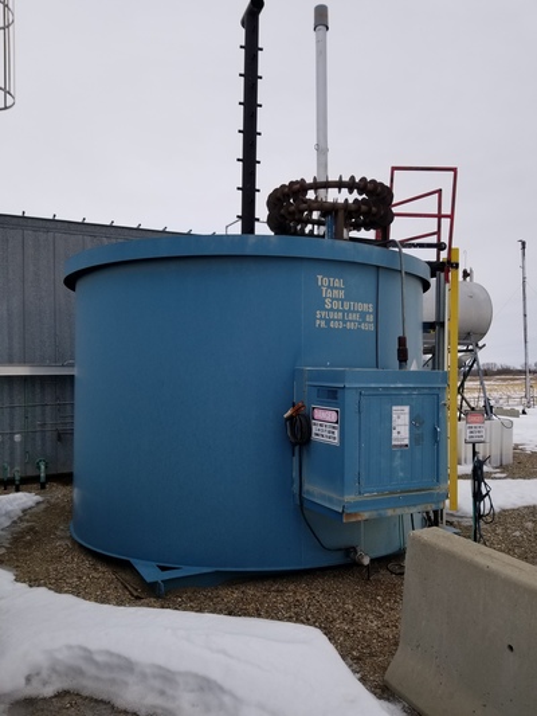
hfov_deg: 53.1
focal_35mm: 26
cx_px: 268
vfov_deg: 67.3
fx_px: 538
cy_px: 358
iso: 50
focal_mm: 4.25
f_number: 1.7
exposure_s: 1/860
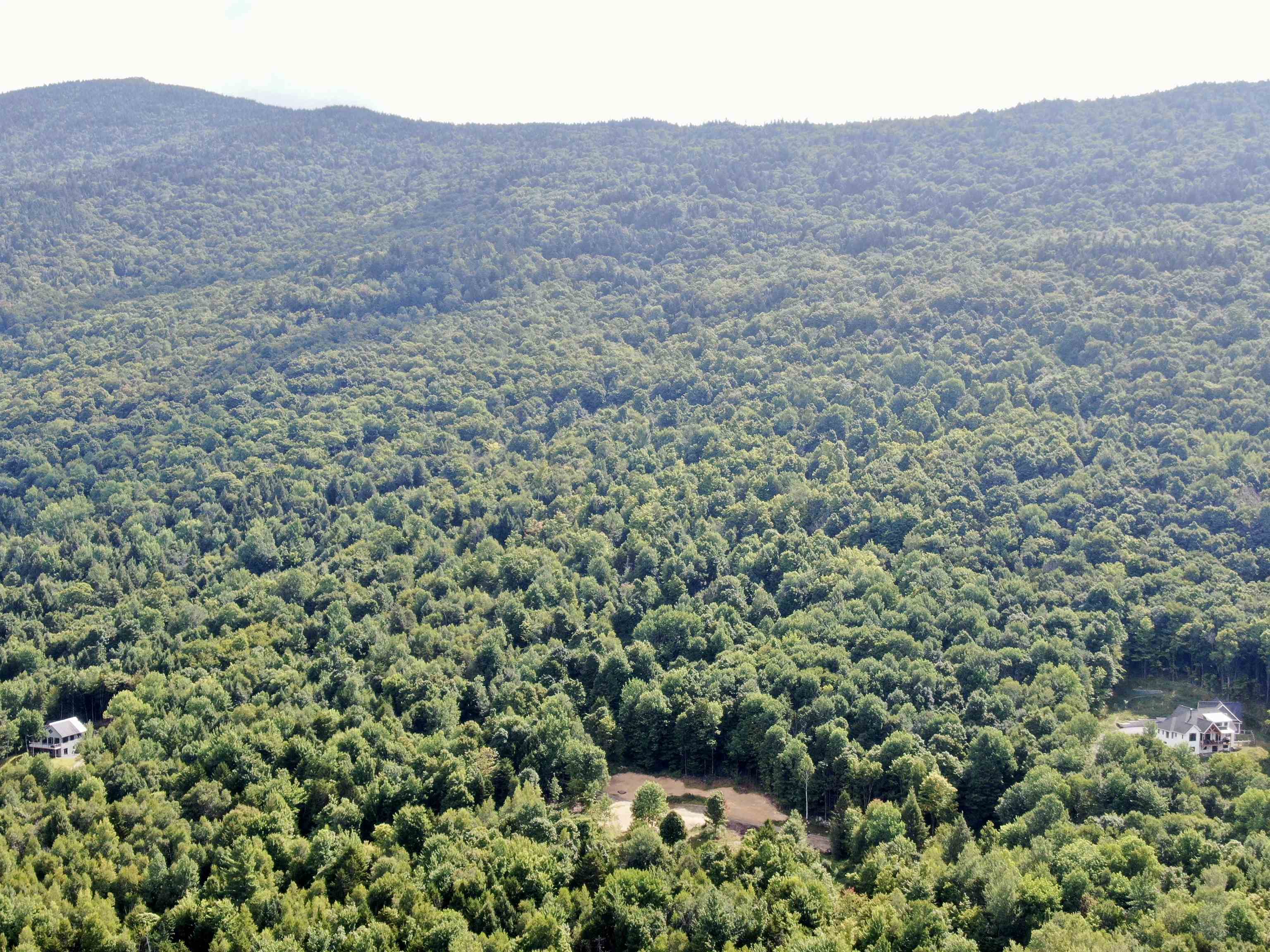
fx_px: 1761
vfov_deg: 30.3
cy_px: 476
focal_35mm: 48
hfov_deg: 39.7
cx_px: 635
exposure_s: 1/320
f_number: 3.8
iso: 100
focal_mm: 8.6
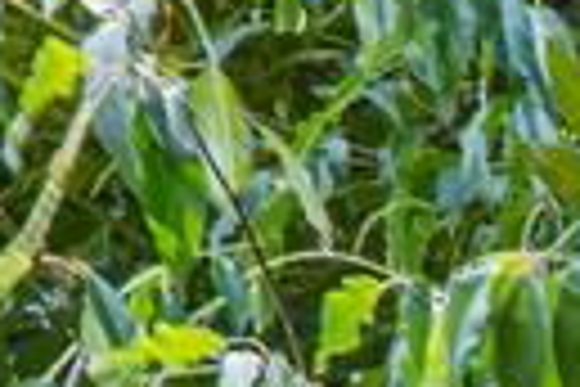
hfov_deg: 9.5
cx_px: 1996
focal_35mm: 131
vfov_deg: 8.6
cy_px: 1179
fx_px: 2110
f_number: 8
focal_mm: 11
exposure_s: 1/100
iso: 100
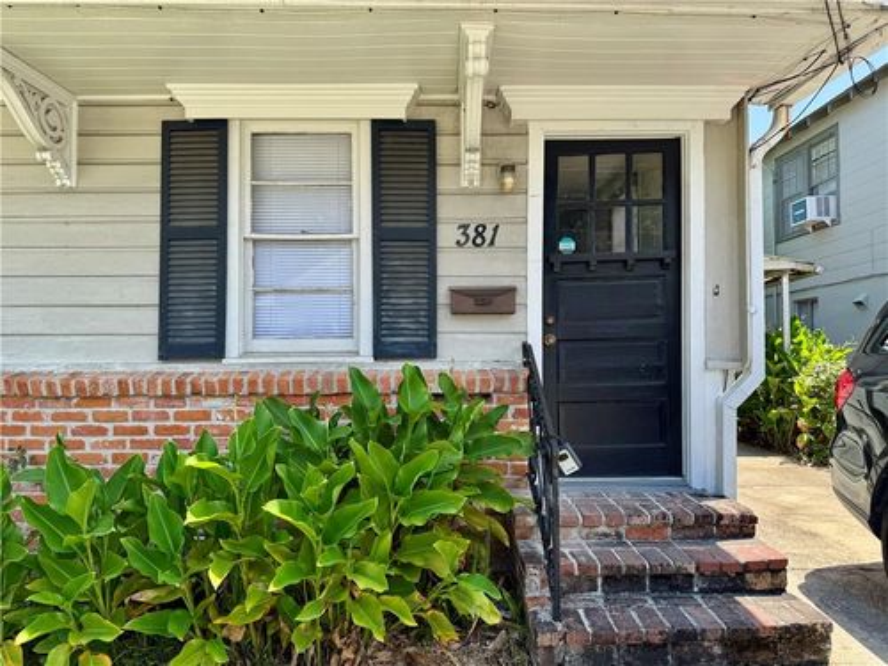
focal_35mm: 24
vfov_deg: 56.8
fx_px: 616
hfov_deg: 71.6
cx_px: 444
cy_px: 333
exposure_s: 1/1112
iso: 80
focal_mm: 6.76
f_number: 1.78
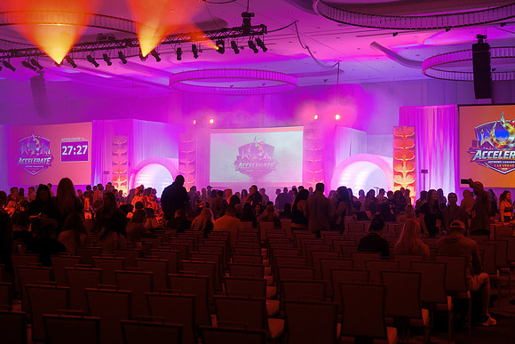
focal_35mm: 50
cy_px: 172
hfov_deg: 39.6
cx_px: 258
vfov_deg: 27.0
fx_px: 715
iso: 1600
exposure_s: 1/160
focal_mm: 50
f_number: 3.5
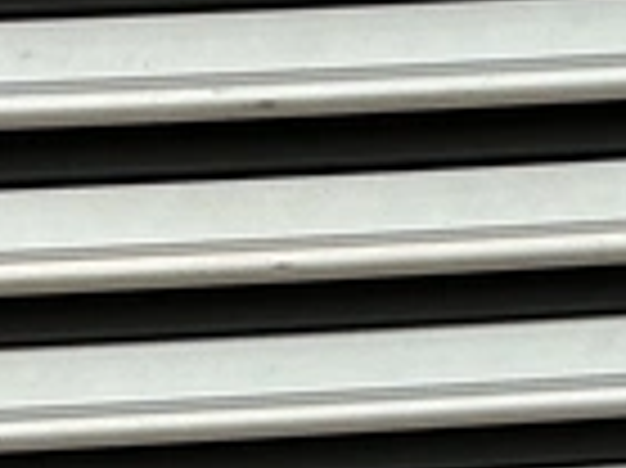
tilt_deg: -22.4
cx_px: 459
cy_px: 763
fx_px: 2728
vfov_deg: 9.5
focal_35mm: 151
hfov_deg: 13.1
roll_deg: +3.2
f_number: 1.8
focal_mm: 3
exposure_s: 1/1377
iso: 25
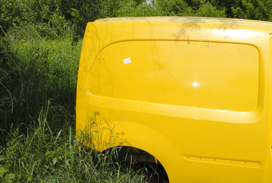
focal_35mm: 46
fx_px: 348
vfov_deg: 29.3
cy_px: 108
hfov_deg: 42.6
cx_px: 155
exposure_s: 1/200
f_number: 20
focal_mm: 22
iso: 400
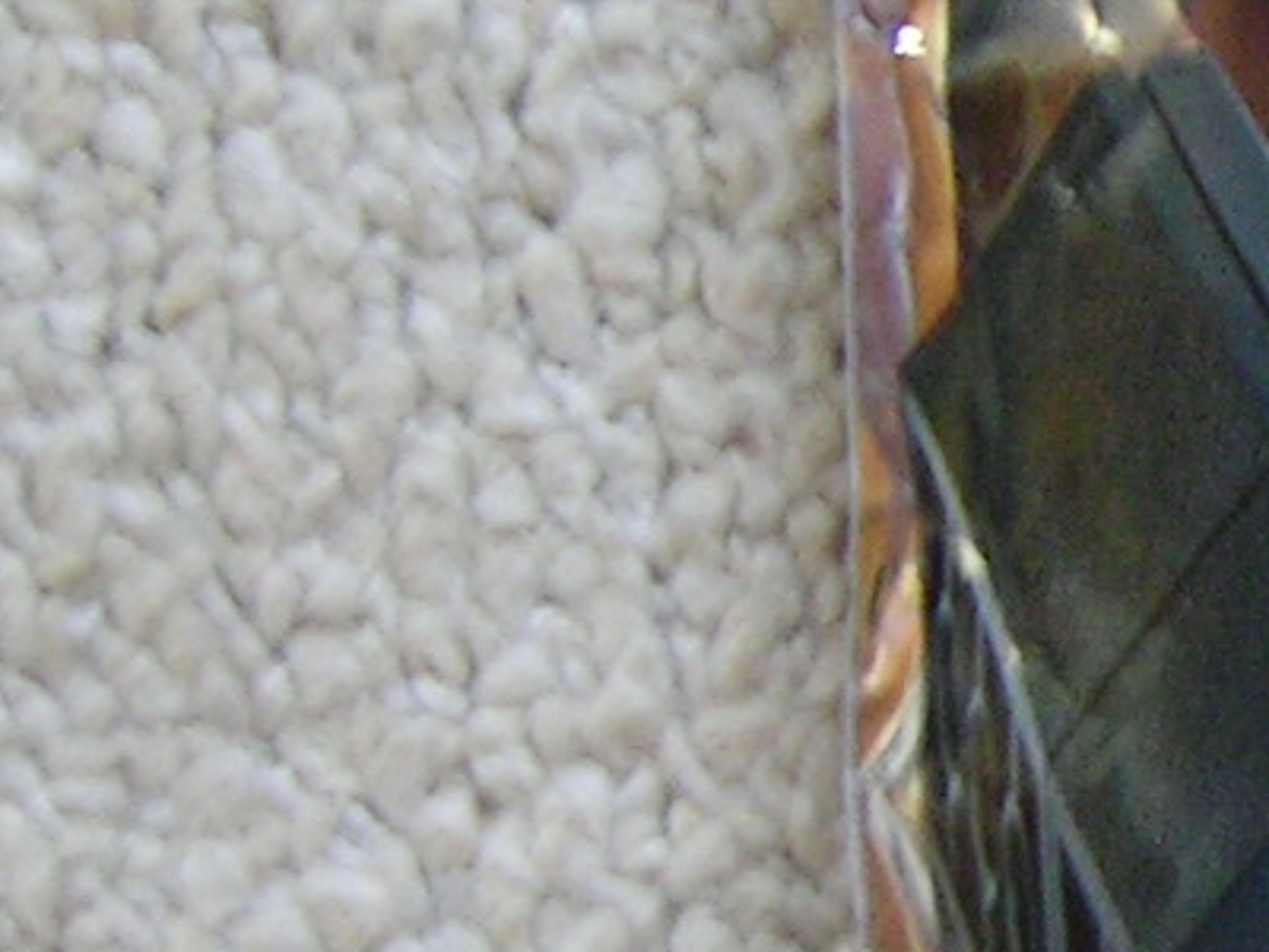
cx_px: 1932
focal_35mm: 144
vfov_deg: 10.3
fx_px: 5279
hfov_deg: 12.9
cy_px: 568
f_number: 2.8
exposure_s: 1/3
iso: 100
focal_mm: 5.6
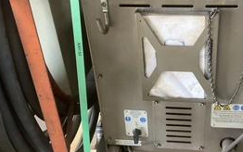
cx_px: 173
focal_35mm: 47
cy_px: 78
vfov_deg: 27.4
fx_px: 311
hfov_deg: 41.7
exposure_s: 1/40
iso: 250
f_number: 1.8
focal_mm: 3
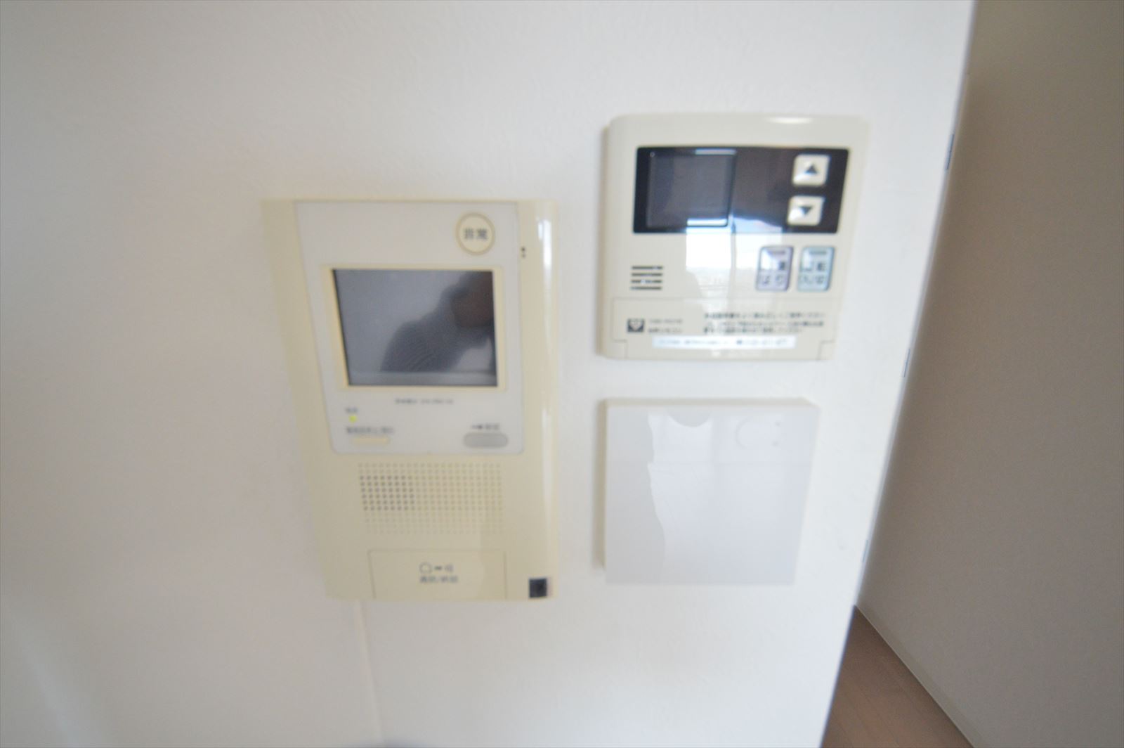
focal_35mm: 12
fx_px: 374
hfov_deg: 112.7
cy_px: 374
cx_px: 562
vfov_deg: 89.9
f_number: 5.6
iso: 1600
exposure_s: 1/125
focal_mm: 8
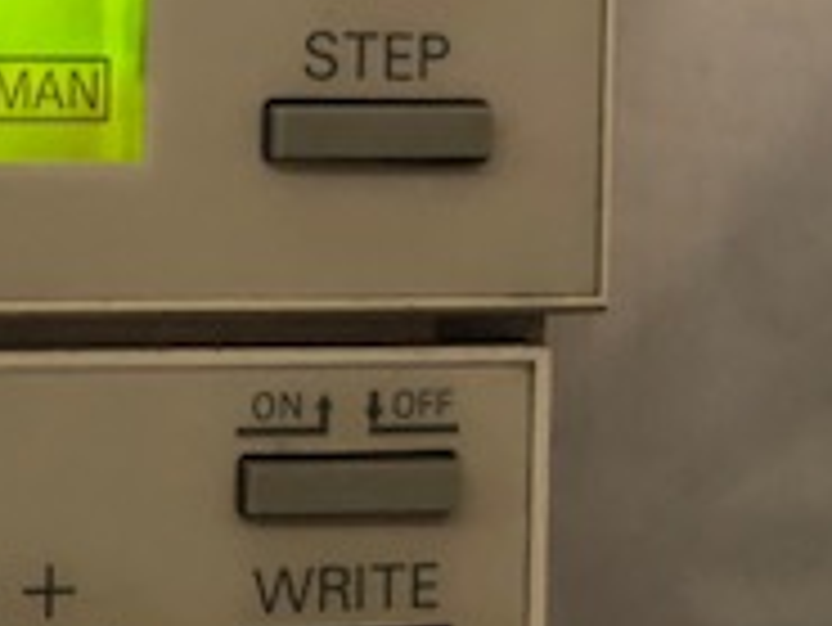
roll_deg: -1.6
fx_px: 2333
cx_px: -270
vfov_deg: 15.2
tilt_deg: +1.4
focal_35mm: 97
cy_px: 180
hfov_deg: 18.7
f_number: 1.8
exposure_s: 1/11
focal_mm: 4
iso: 100
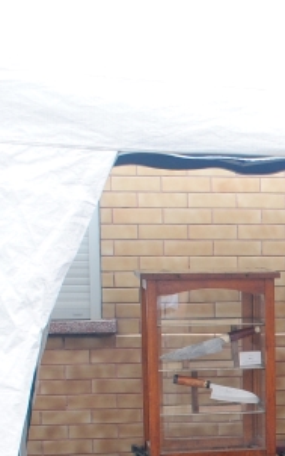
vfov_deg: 19.1
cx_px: 472
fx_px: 1316
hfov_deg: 11.6
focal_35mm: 106
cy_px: 450
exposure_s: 1/80
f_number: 8
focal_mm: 22
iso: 200
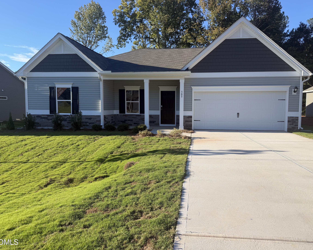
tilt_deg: -4.9
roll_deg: +0.5
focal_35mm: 26
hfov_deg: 65.9
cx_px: 171
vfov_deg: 54.9
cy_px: 124
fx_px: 241
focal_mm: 6.76
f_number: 1.78
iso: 80
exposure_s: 1/2801
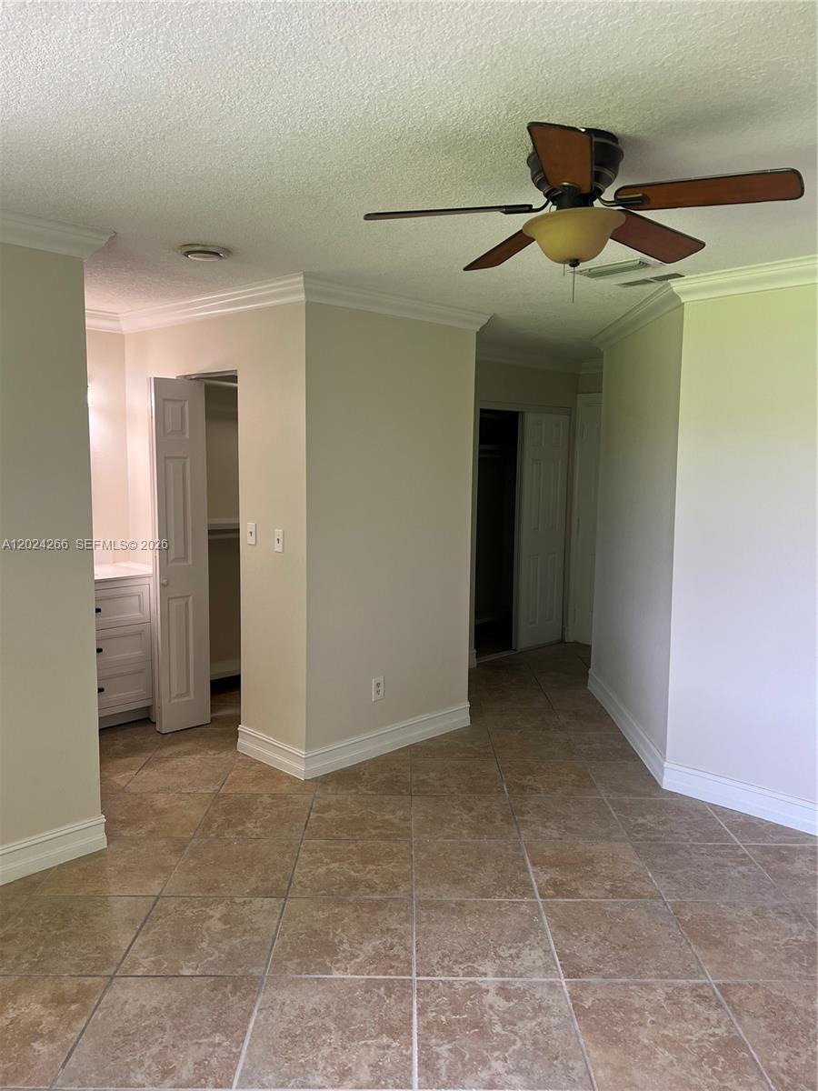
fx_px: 819
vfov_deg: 67.3
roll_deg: -0.9
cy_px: 546
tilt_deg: -6.0
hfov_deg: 53.1
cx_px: 409
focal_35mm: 26
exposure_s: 1/120
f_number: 1.5
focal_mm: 5.7
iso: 125
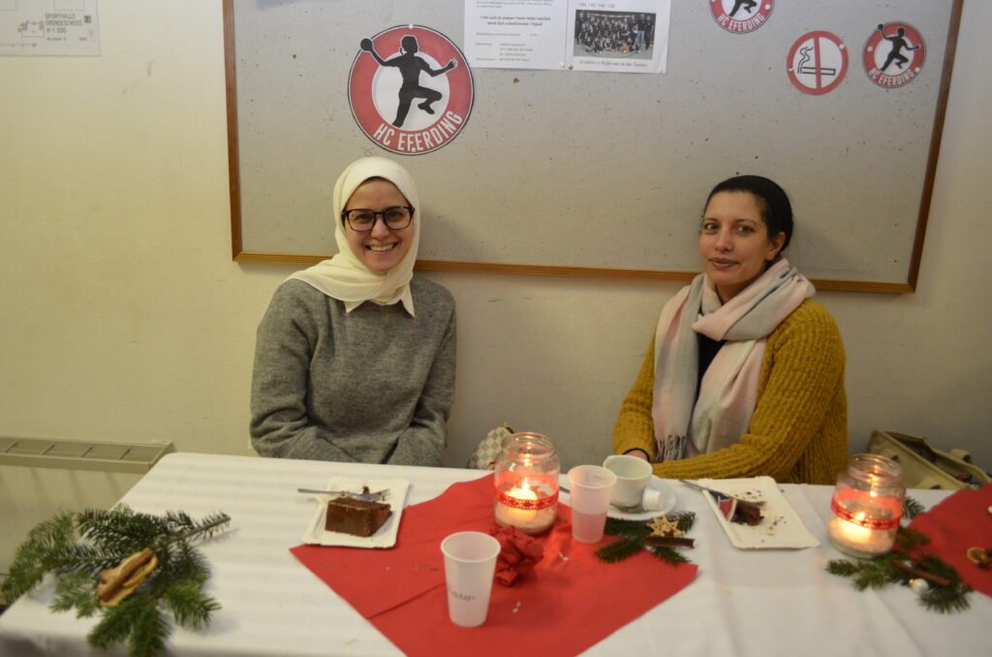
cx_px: 496
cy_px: 328
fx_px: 742
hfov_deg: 67.5
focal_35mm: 27
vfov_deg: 47.7
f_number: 4
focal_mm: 18
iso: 1600
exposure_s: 1/60
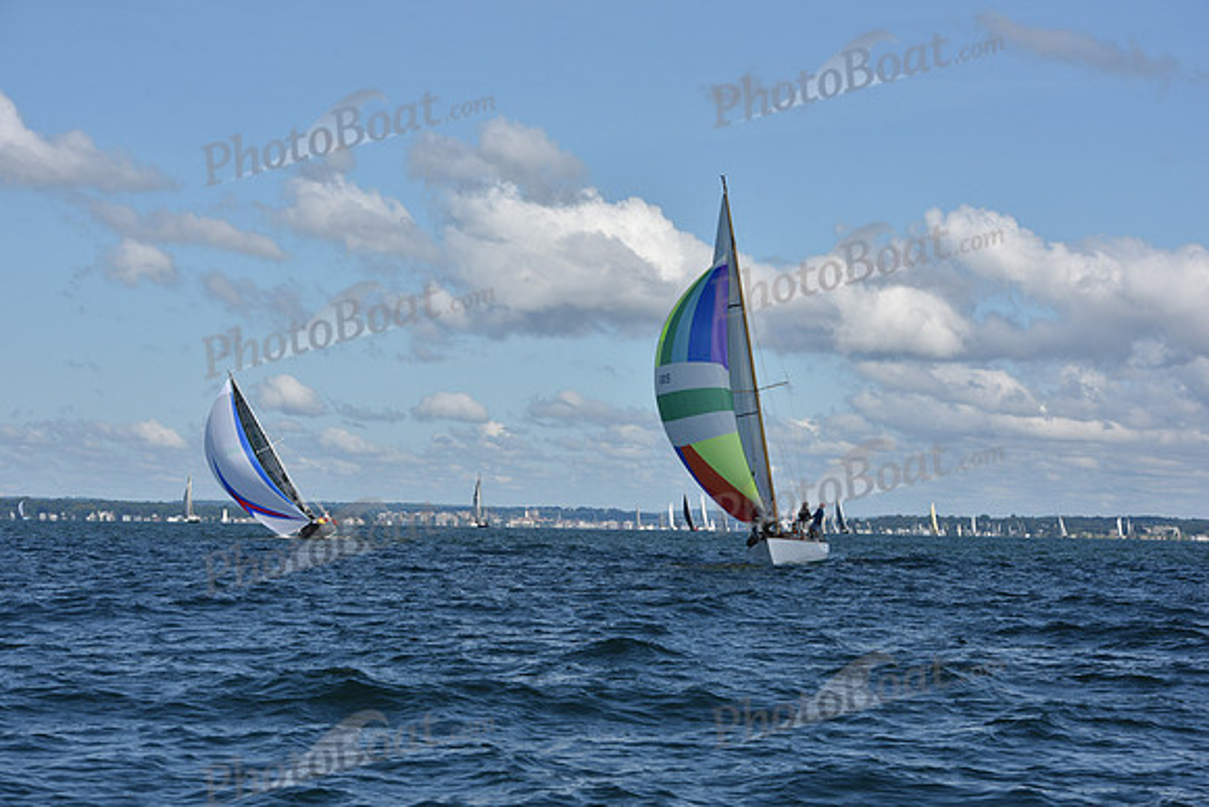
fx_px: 3292
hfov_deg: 20.8
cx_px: 604
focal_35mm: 98
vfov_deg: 14.0
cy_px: 404
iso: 250
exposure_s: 1/1250
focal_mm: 98
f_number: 8
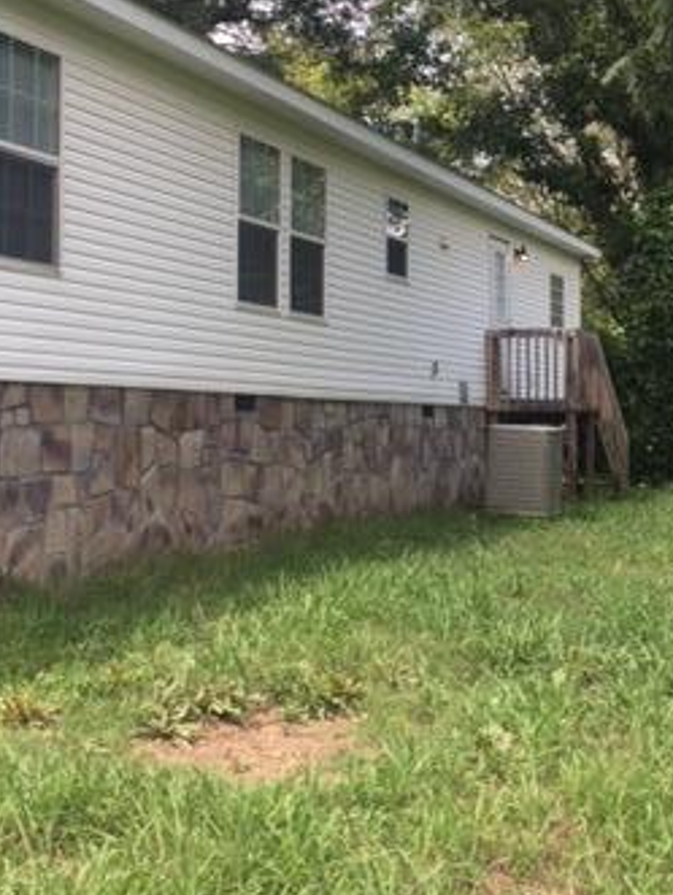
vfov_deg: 34.1
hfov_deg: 26.1
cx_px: 368
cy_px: 316
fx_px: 1449
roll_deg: -0.8
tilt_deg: +4.4
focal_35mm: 56
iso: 32
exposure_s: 1/507
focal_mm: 4.15
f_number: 2.2
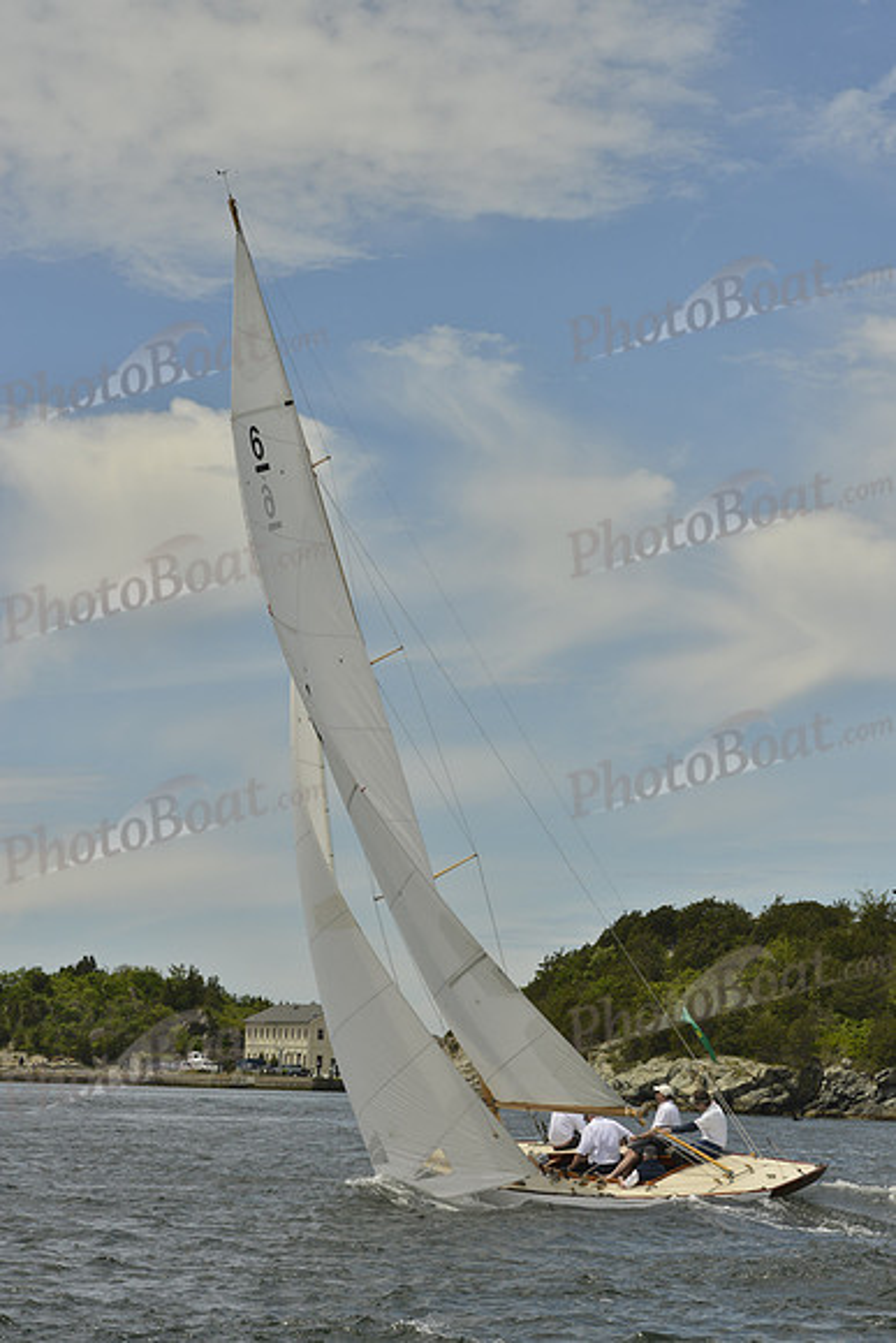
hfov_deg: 14.4
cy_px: 672
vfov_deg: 21.5
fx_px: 3544
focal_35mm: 95
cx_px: 448
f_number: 9
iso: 280
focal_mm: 95
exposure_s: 1/1600
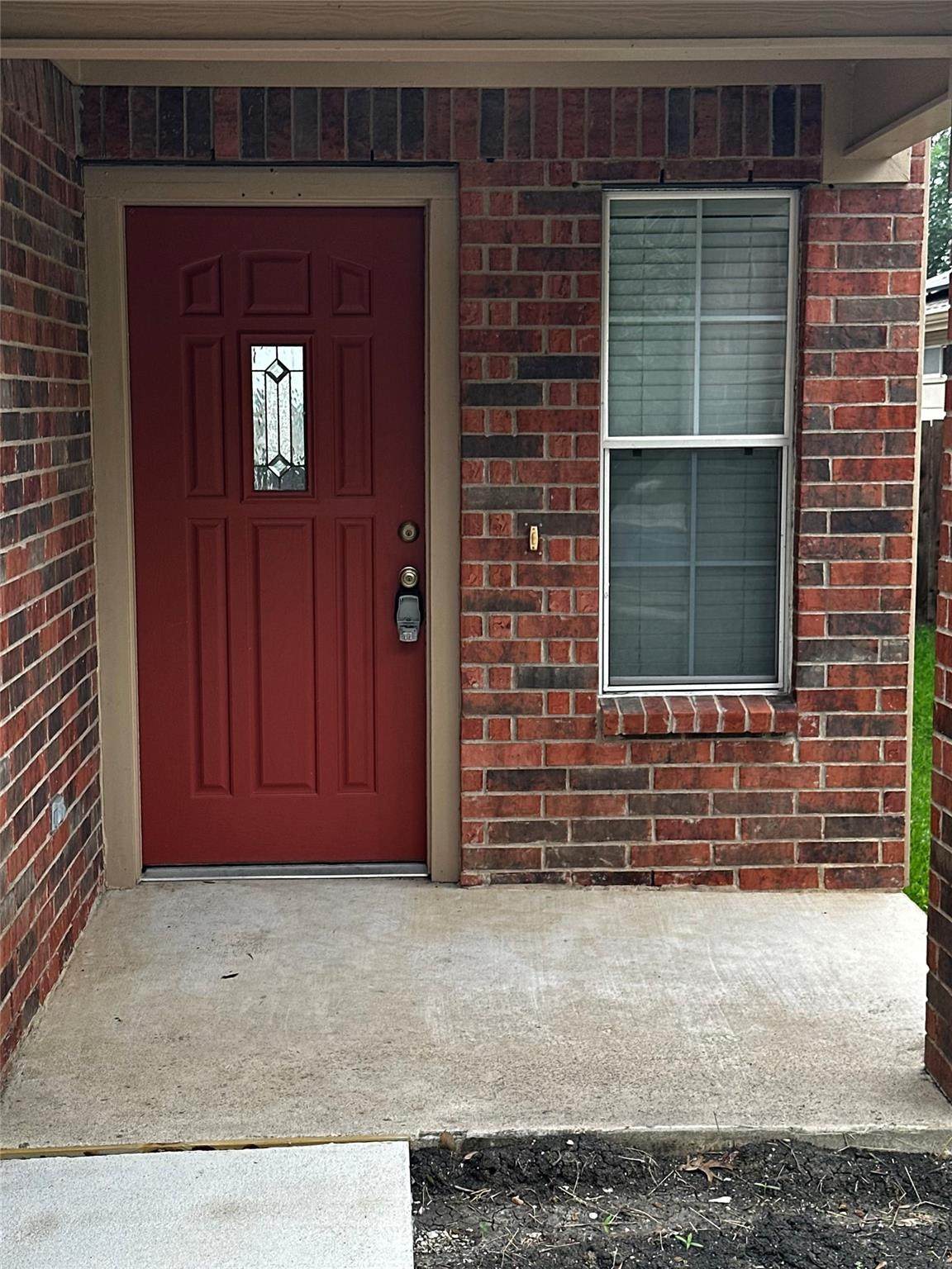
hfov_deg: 30.3
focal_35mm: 48
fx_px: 1760
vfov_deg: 39.7
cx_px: 476
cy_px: 634
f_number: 1.78
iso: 64
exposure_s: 1/241
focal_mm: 6.86
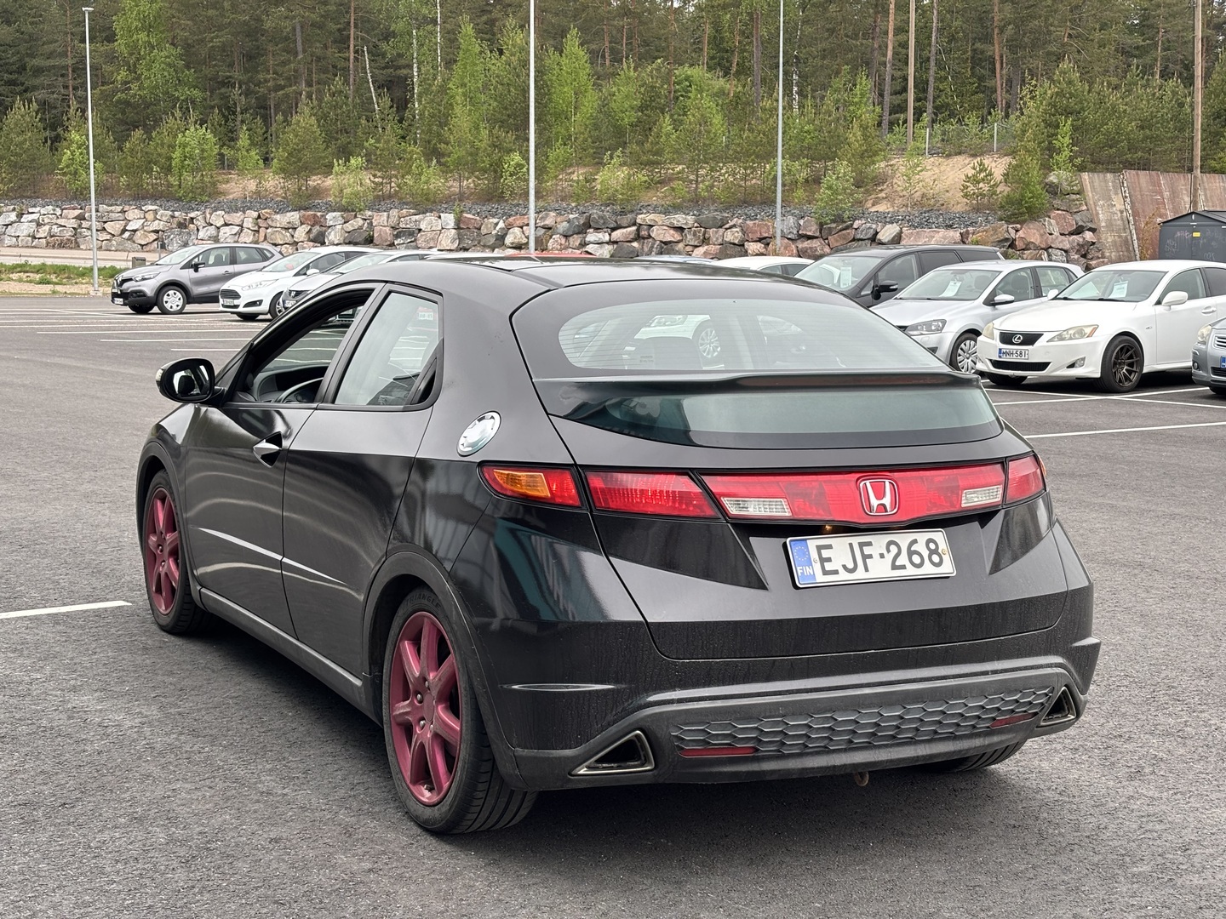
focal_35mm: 52
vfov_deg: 28.0
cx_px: 613
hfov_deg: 36.8
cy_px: 460
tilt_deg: -7.4
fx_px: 1842
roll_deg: -1.4
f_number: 1.6
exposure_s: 1/500
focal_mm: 5.96
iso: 32
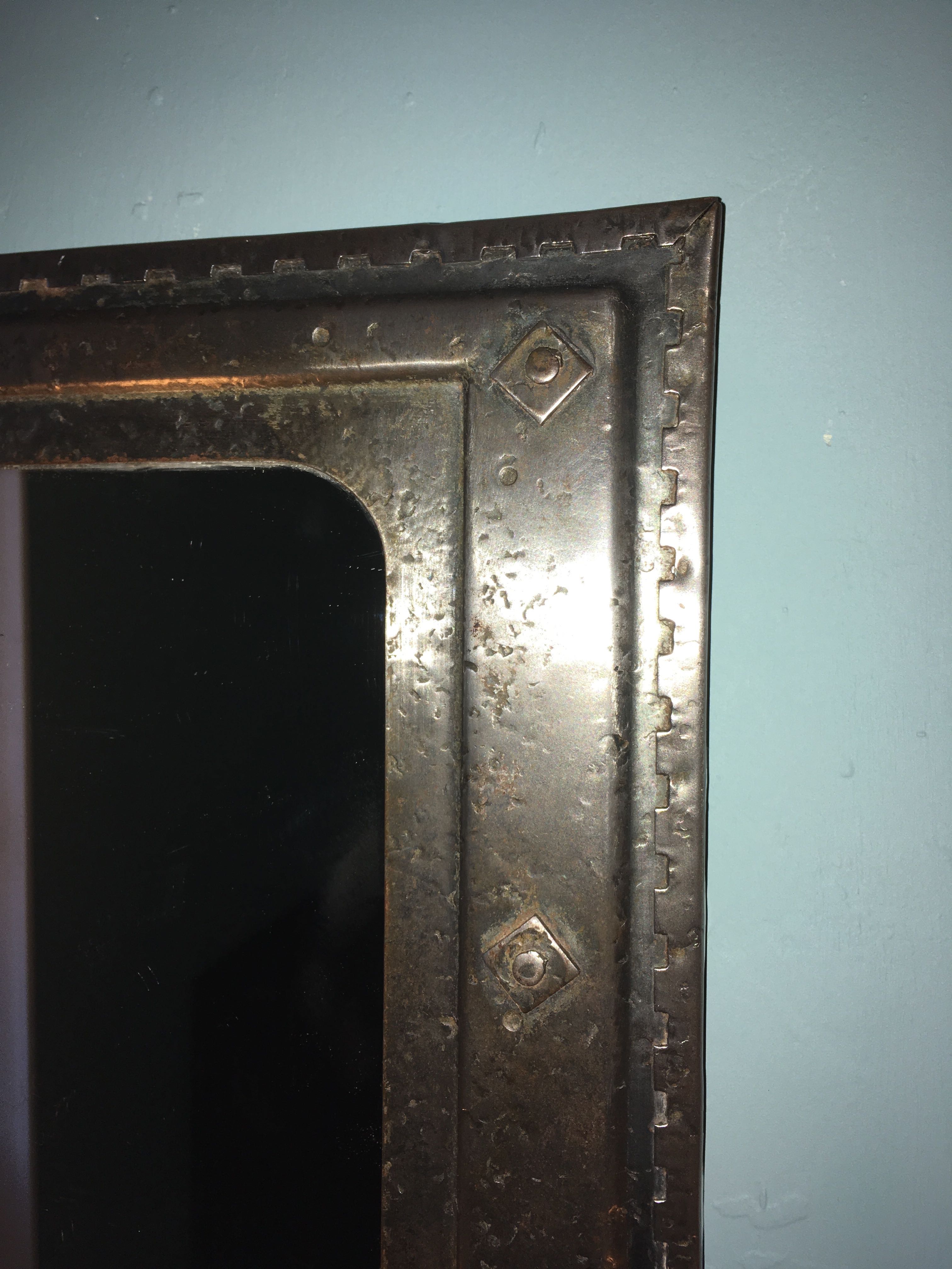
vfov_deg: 61.7
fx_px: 1063
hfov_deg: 48.2
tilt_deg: +0.3
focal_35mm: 29
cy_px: 634
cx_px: 476
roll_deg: -0.1
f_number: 2.2
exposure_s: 1/52
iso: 25
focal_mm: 4.15
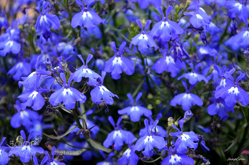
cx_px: 124
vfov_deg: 12.1
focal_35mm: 112
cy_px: 82
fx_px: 776
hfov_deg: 18.2
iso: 400
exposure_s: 1/250
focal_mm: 75
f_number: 5.3
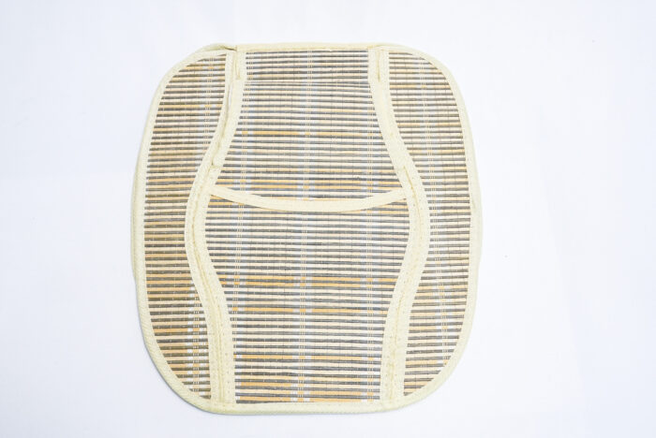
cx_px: 328
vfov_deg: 34.3
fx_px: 711
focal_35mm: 39
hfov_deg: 49.5
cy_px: 219
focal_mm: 39
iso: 3200
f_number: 9
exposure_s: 1/160
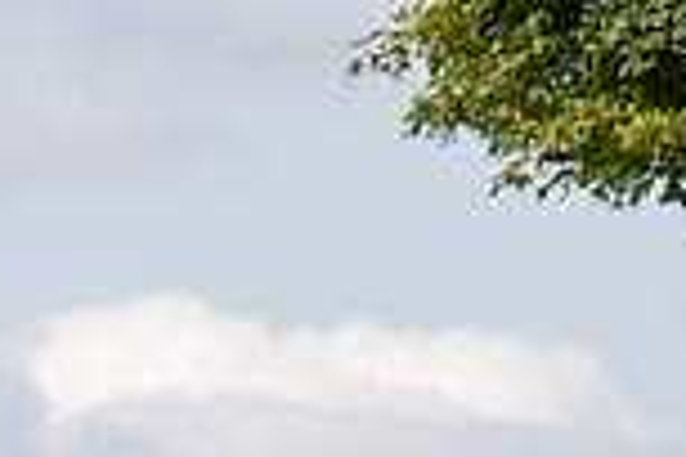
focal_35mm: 926
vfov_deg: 1.5
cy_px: 928
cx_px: 1288
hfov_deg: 2.2
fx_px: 17644
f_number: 4.5
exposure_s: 1/800
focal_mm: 160
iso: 100
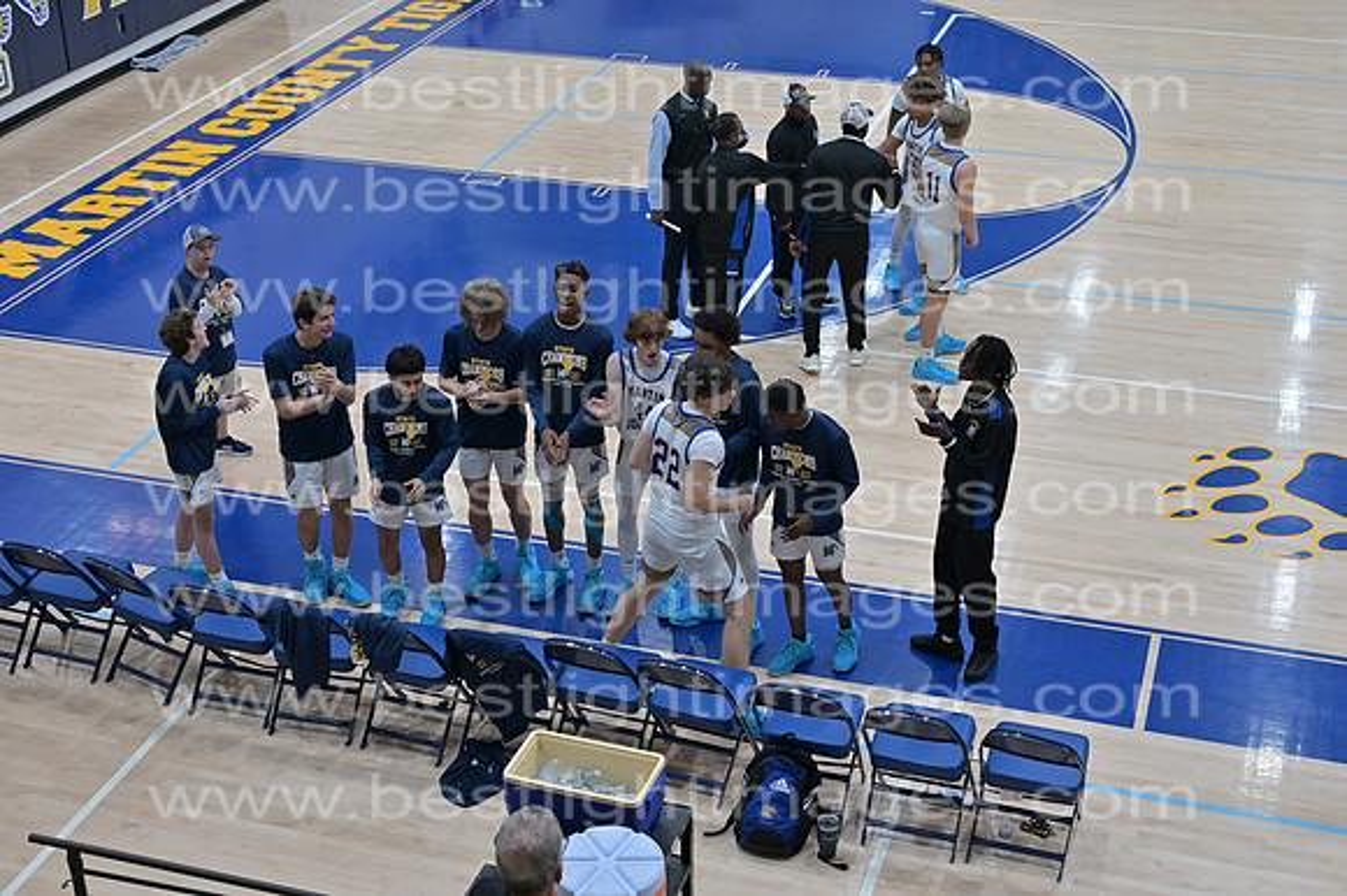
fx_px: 1870
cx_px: 674
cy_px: 448
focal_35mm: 50
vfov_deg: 27.0
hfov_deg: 39.6
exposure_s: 1/400
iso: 3600
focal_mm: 50
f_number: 4
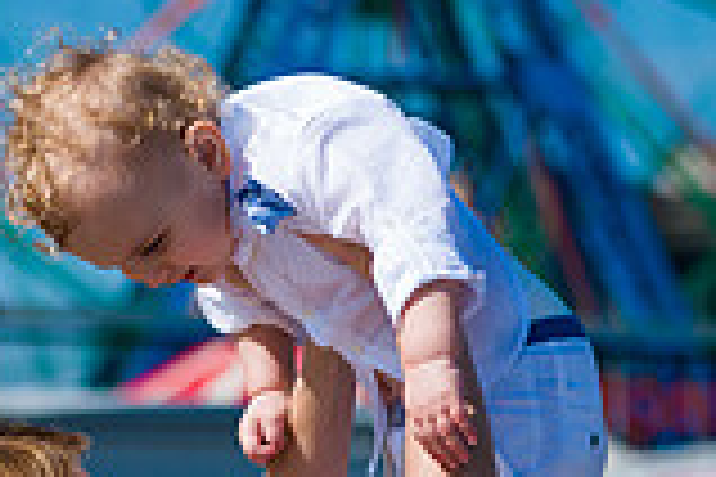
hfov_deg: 8.1
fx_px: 5071
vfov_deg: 5.4
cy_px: 243
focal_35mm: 255
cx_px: 234
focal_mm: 70
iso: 200
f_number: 3.2
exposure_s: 1/6400
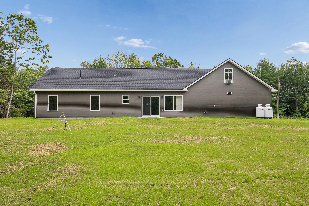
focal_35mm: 24
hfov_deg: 73.7
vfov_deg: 53.2
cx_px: 154
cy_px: 103
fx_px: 206
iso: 320
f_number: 10
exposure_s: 1/250
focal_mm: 24
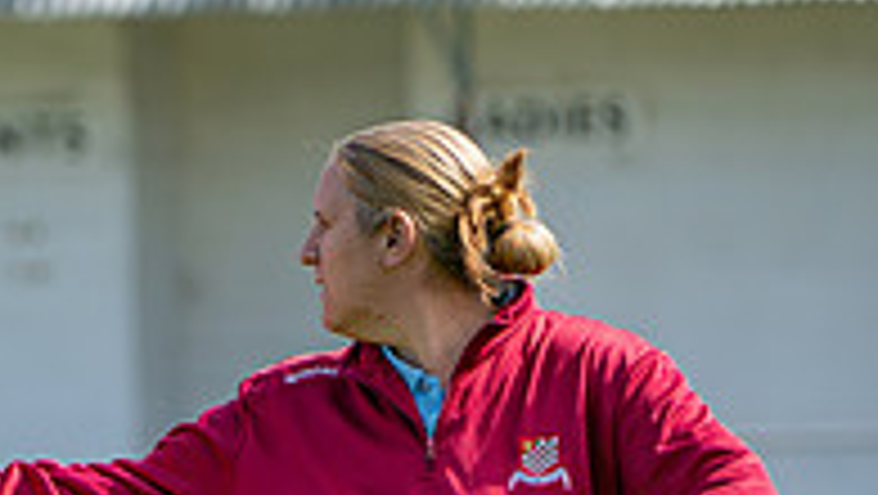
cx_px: -476
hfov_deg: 2.9
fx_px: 17519
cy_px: 677
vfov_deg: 1.6
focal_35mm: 752
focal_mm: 200
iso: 400
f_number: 4
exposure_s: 1/2000
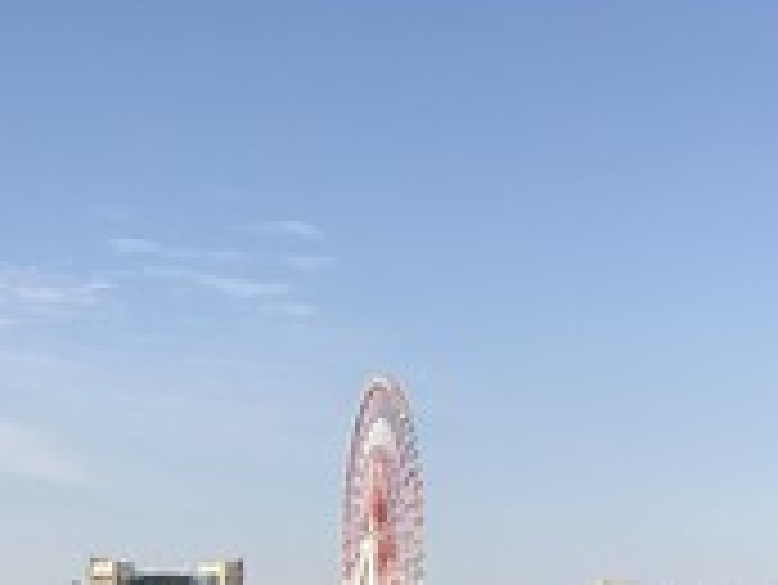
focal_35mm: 73
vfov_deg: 20.2
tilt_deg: +16.9
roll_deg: -0.1
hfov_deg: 26.5
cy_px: 297
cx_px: 256
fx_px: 1642
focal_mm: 3.99
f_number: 1.8
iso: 20
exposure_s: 1/2519
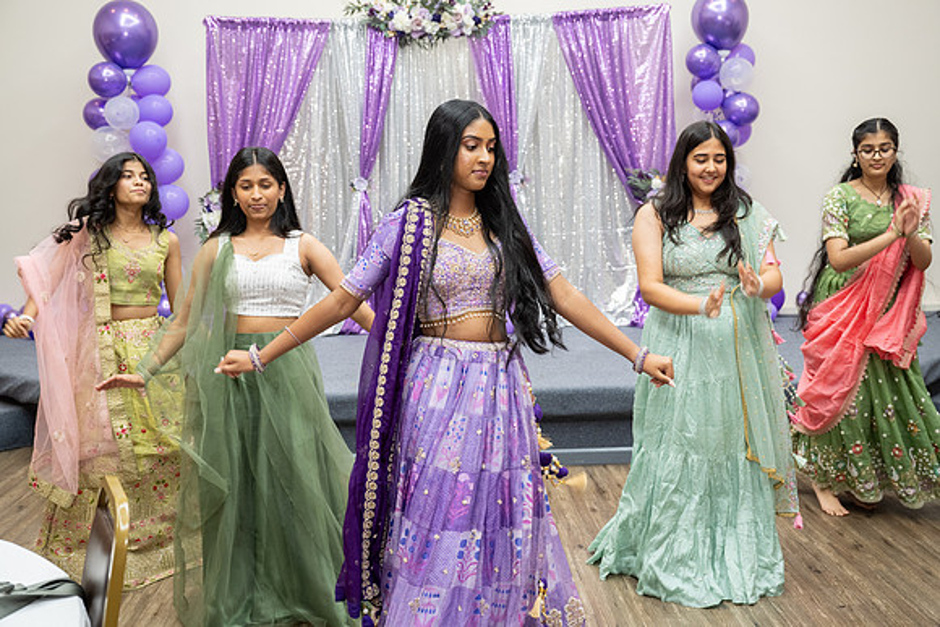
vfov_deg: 34.2
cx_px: 470
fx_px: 1019
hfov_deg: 49.5
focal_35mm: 39
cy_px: 314
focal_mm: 39
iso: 1000
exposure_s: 1/160
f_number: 4
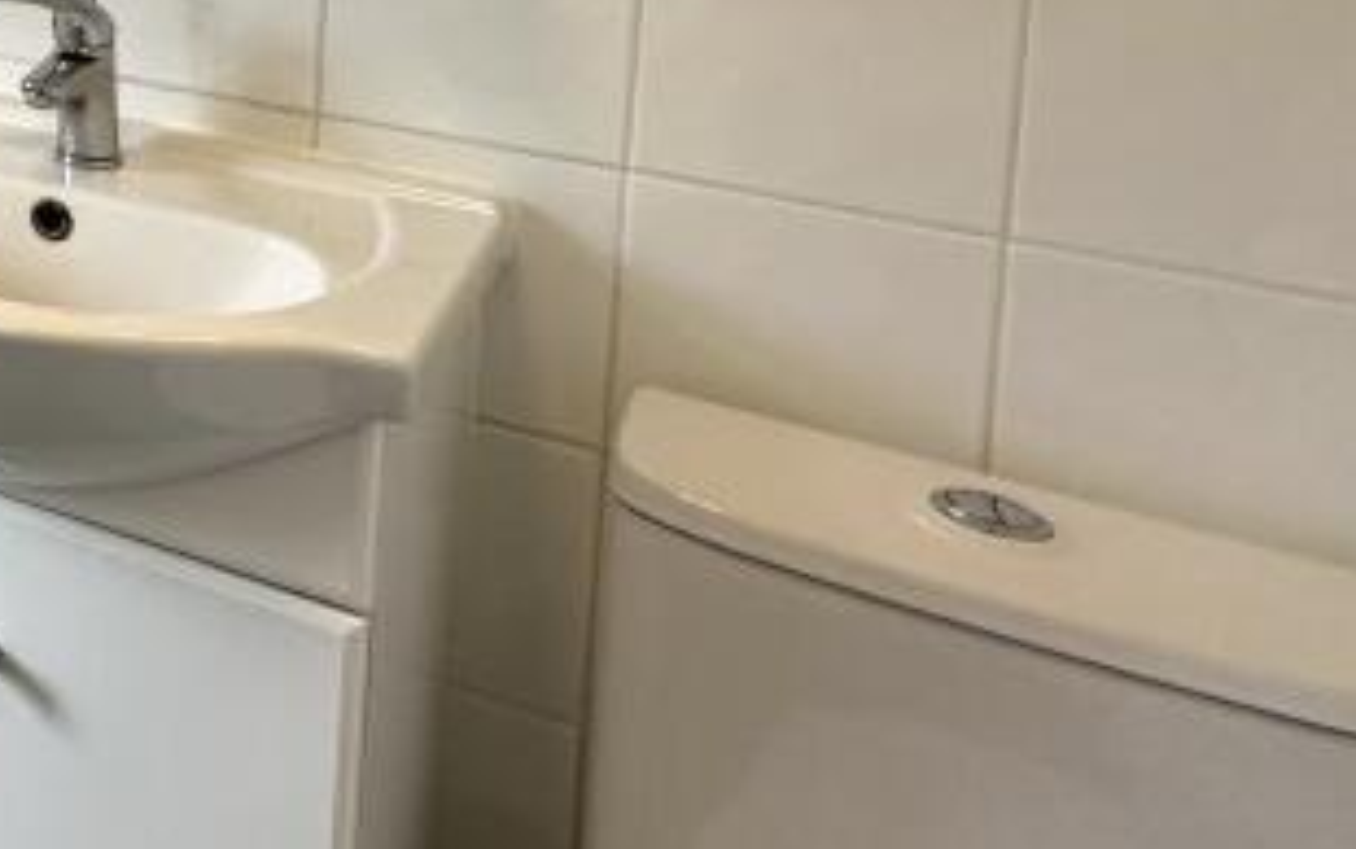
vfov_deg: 23.3
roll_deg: -1.9
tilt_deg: -3.6
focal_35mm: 49
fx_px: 1811
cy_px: -258
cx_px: -486
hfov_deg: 30.5
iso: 125
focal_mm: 2.22
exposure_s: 1/100
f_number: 2.2
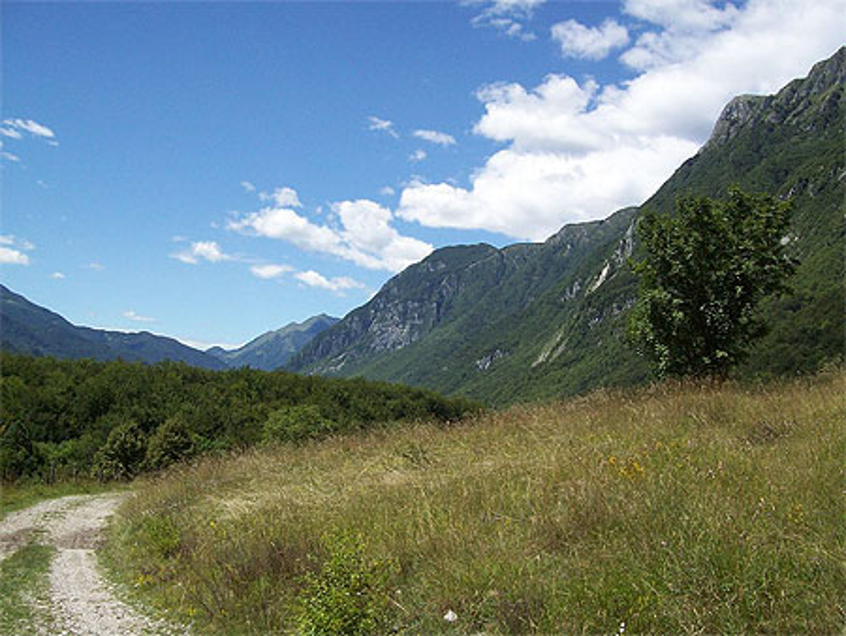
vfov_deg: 39.7
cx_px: 423
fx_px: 880
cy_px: 318
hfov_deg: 51.3
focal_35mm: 36
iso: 80
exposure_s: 1/613
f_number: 4.8
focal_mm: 6
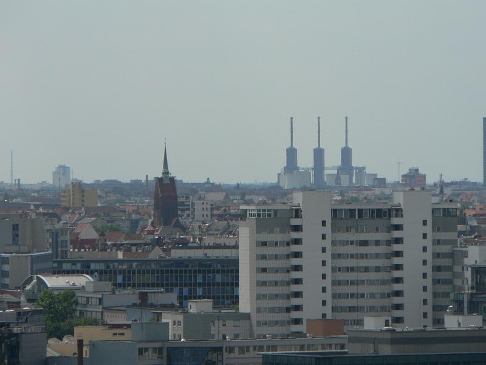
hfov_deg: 5.2
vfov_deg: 3.9
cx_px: 243
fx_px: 5335
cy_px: 182
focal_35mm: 380
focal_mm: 63.3
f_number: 5.6
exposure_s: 1/1000
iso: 80
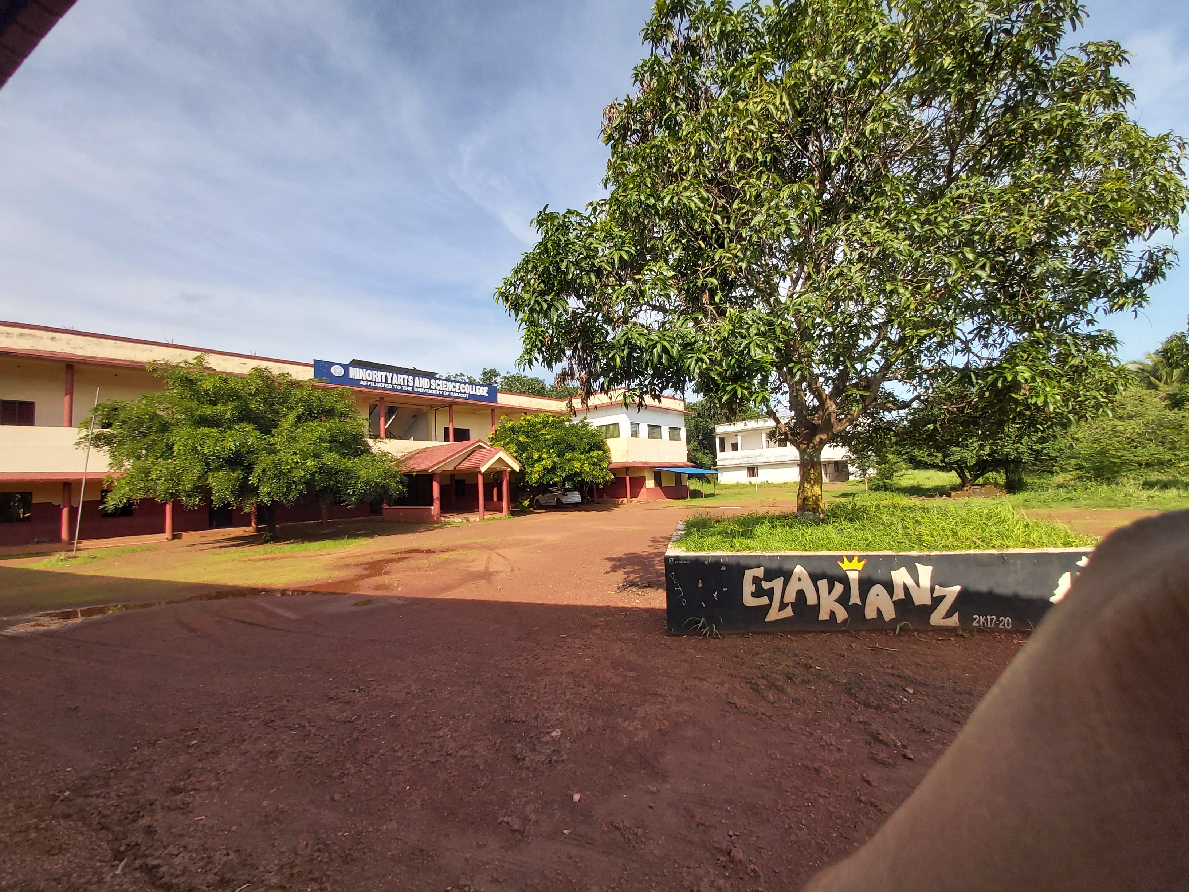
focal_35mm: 12
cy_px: 446
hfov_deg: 110.5
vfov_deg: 94.5
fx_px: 412
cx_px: 594
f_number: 2.2
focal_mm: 1.42
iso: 40
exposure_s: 1/1000
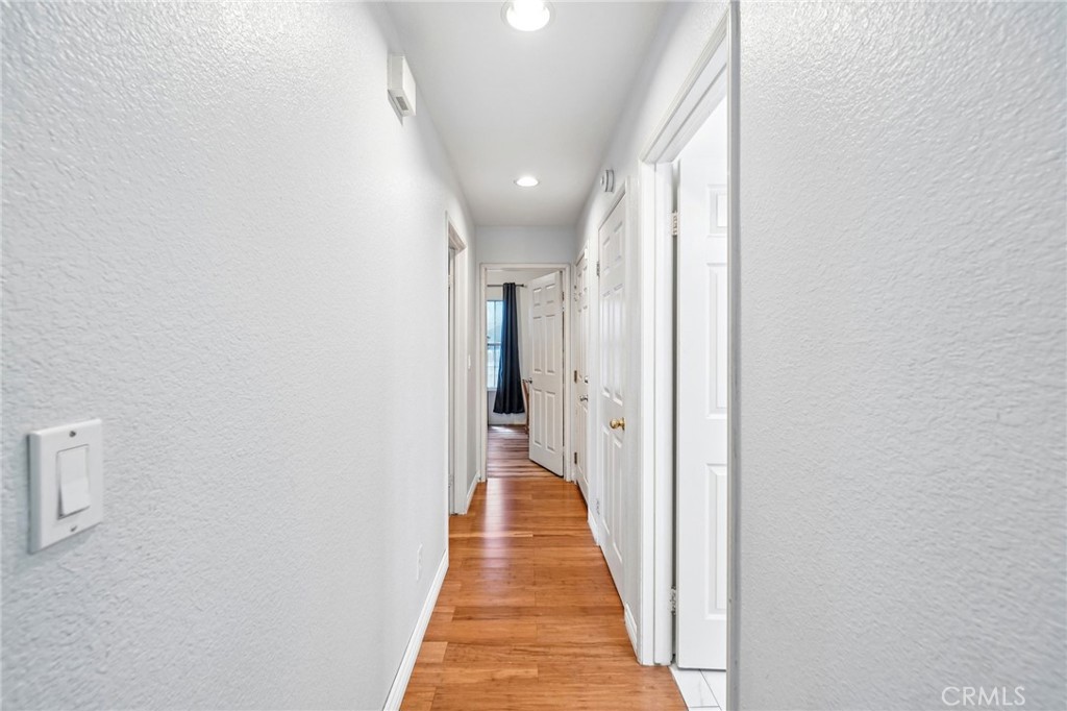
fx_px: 415
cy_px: 356
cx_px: 534
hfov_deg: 104.3
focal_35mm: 14
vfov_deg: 81.2
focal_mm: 14
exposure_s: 1/13
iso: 400
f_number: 8
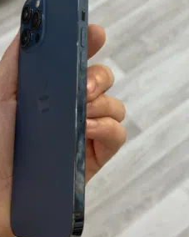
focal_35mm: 66
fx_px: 462
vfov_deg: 28.6
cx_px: 114
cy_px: 93
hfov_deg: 23.1
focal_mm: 6.76
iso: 64
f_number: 1.78
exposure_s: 1/273
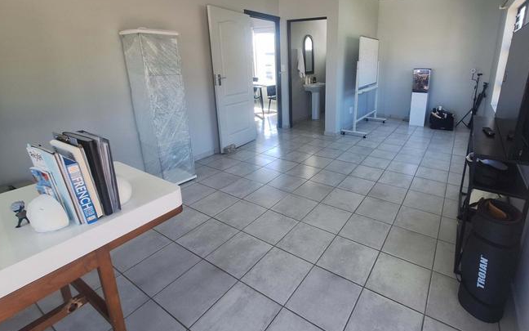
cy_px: 131
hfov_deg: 93.0
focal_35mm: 17
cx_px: 319
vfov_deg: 67.3
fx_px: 245
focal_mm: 1.74
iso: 50
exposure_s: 1/60
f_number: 2.2
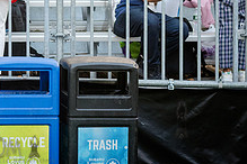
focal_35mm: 287
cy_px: -44
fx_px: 1969
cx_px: -37
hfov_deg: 7.1
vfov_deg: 4.8
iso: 2000
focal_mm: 105
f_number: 4
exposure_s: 1/800
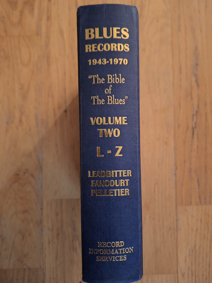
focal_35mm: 23
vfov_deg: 73.9
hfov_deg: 58.9
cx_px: 106
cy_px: 142
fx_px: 188
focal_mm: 5.54
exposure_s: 1/13
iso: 1250
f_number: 1.8
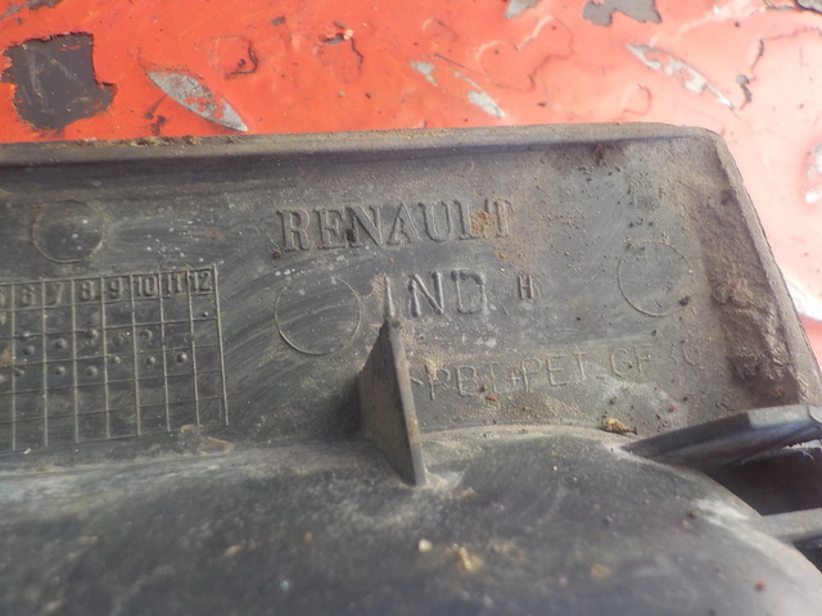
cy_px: 308
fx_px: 712
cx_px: 411
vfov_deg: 46.8
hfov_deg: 60.0
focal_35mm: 30
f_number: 3.3
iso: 125
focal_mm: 4.1
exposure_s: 1/40
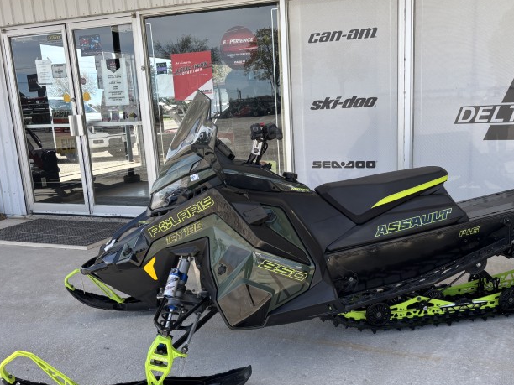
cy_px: 206
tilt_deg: -12.5
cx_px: 298
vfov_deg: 41.8
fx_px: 505
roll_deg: +1.7
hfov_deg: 53.7
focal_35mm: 34
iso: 50
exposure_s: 1/910
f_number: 1.6
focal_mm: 5.96
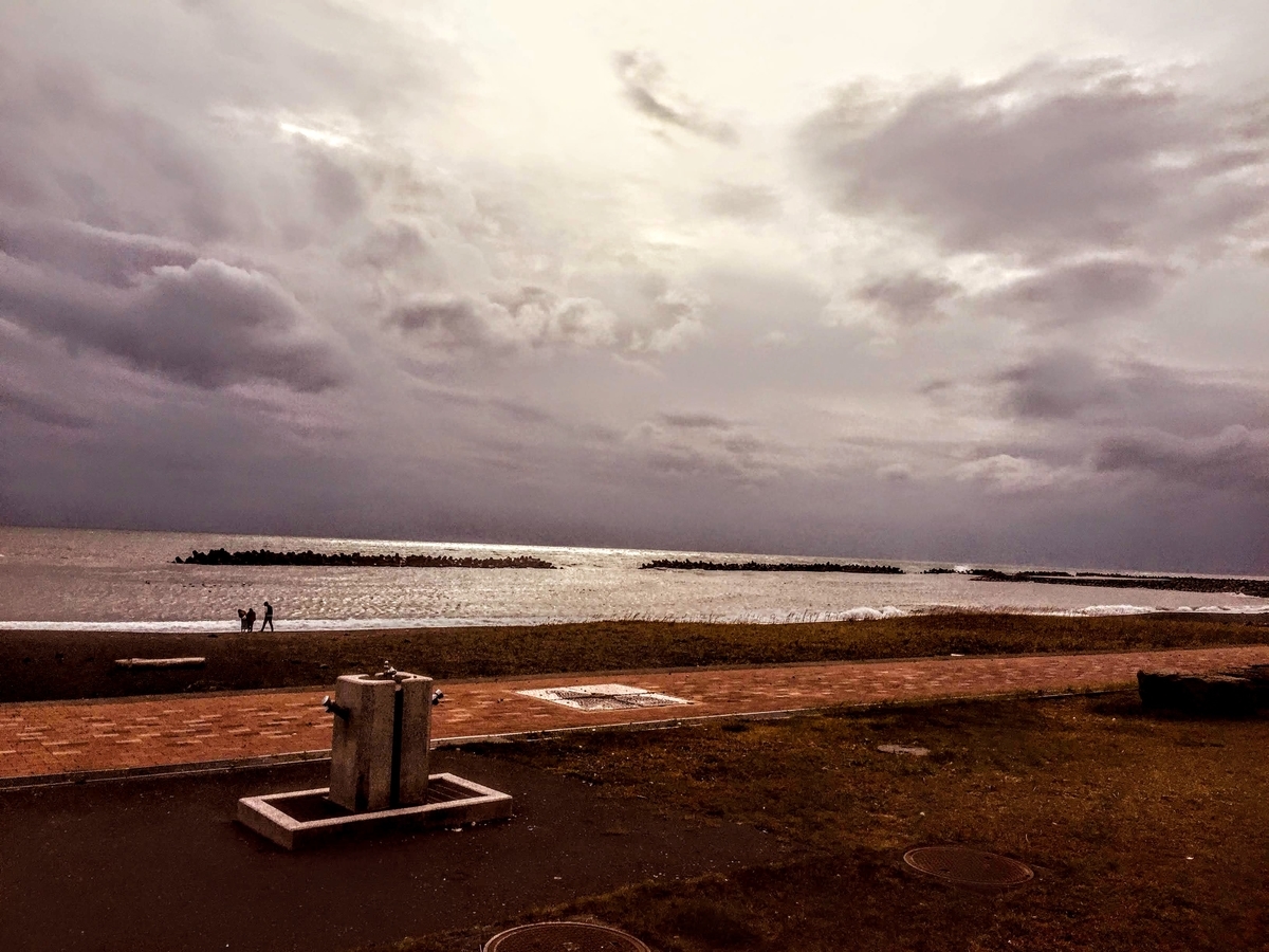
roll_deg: -3.6
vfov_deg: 48.2
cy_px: 476
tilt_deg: +2.7
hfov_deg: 61.7
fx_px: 1063
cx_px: 634
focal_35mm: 29
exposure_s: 1/6623
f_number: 2.2
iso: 32
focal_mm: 4.15
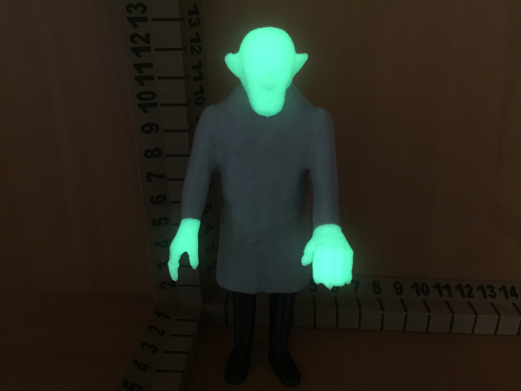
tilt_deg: -23.4
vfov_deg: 48.2
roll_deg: -0.1
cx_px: 260
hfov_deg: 61.7
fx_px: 436
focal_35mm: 29
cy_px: 196
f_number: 2.2
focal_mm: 4.15
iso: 200
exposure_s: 1/4
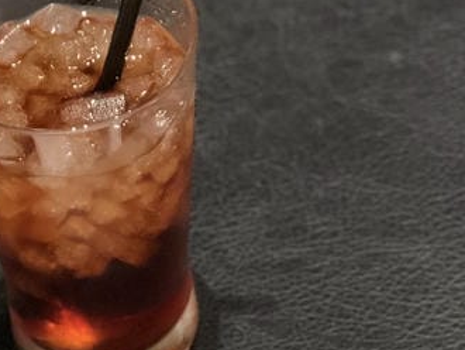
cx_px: -8
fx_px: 2783
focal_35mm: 207
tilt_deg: -53.7
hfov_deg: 9.5
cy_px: 531
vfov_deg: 7.1
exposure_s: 1/60
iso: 160
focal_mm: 6.6
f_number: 2.8
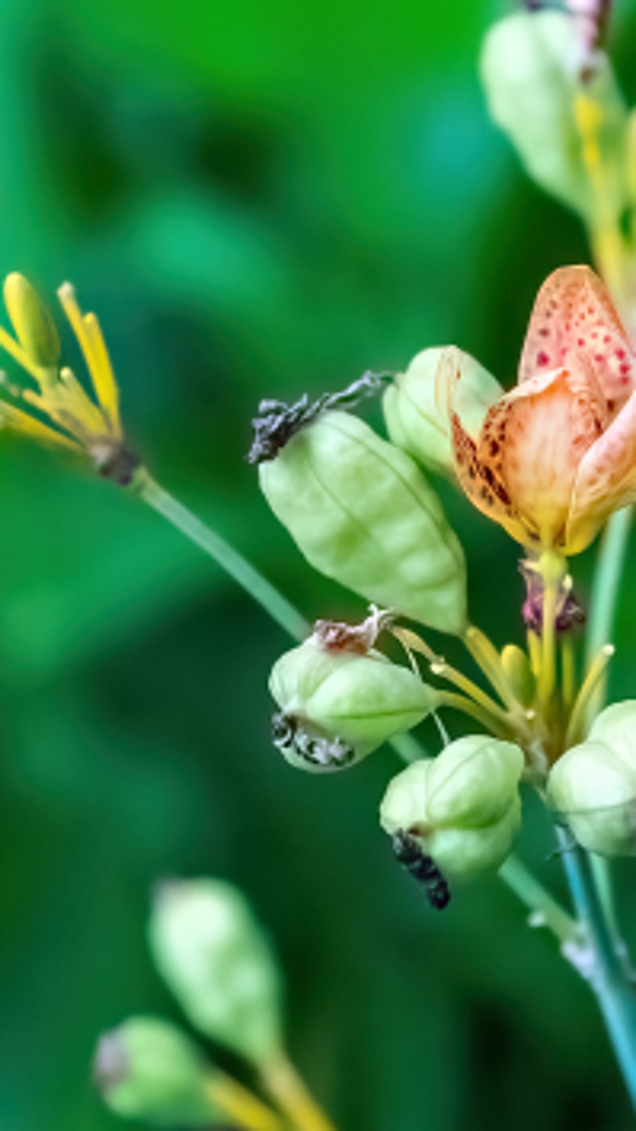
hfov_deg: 6.2
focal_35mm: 194
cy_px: 353
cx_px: 582
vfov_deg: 11.1
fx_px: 5819
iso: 800
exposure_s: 1/200
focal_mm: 55
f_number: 4.5
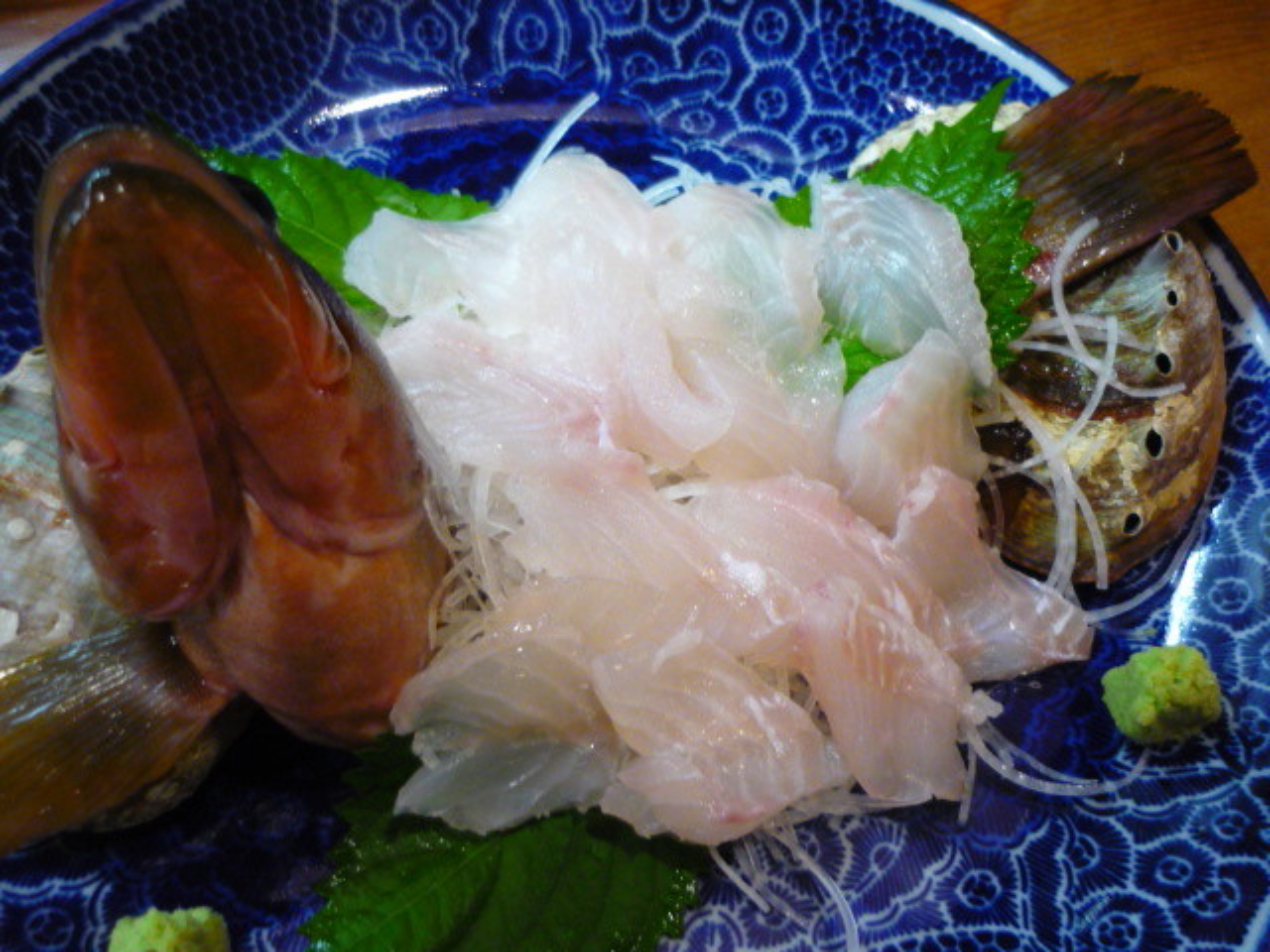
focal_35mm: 33
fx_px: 1211
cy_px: 476
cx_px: 635
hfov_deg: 55.4
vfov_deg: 42.9
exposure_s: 1/15
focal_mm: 5.5
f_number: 2.8
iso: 400
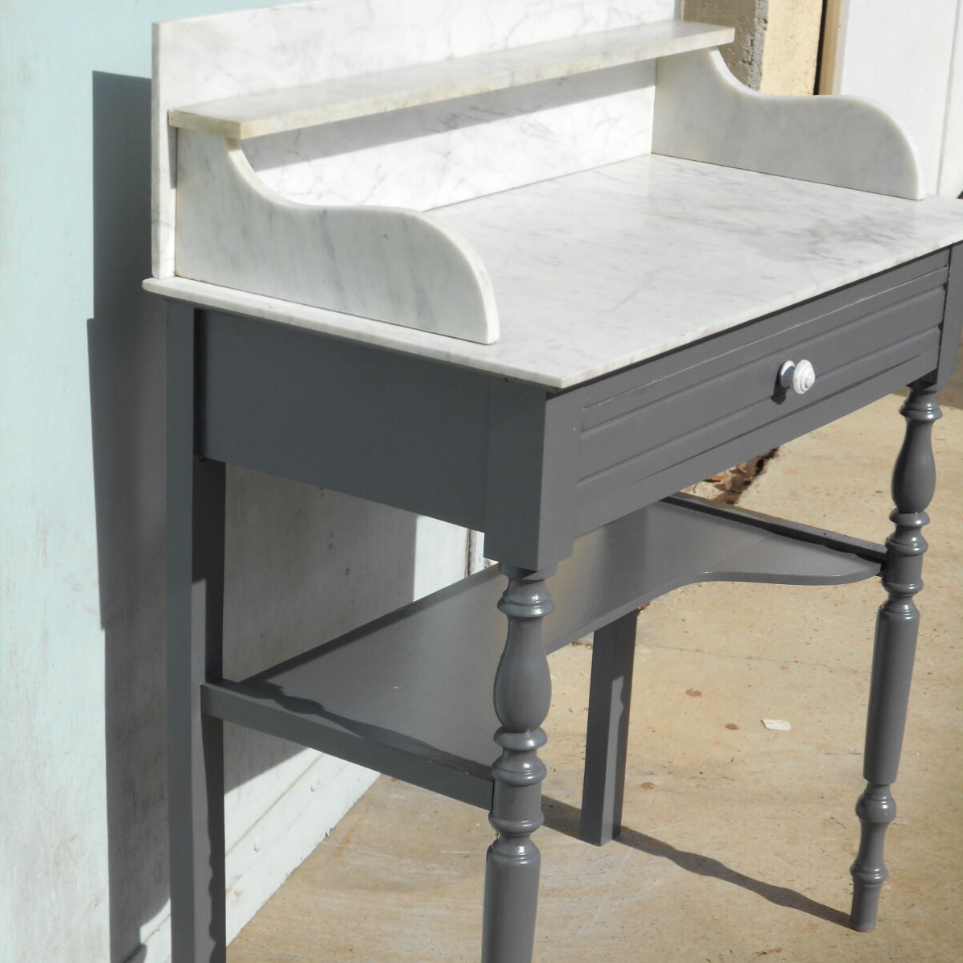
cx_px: 481
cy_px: 604
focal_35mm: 78
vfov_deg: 22.1
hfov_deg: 22.2
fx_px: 2455
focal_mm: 11.6
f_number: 5.3
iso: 80
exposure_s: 1/640
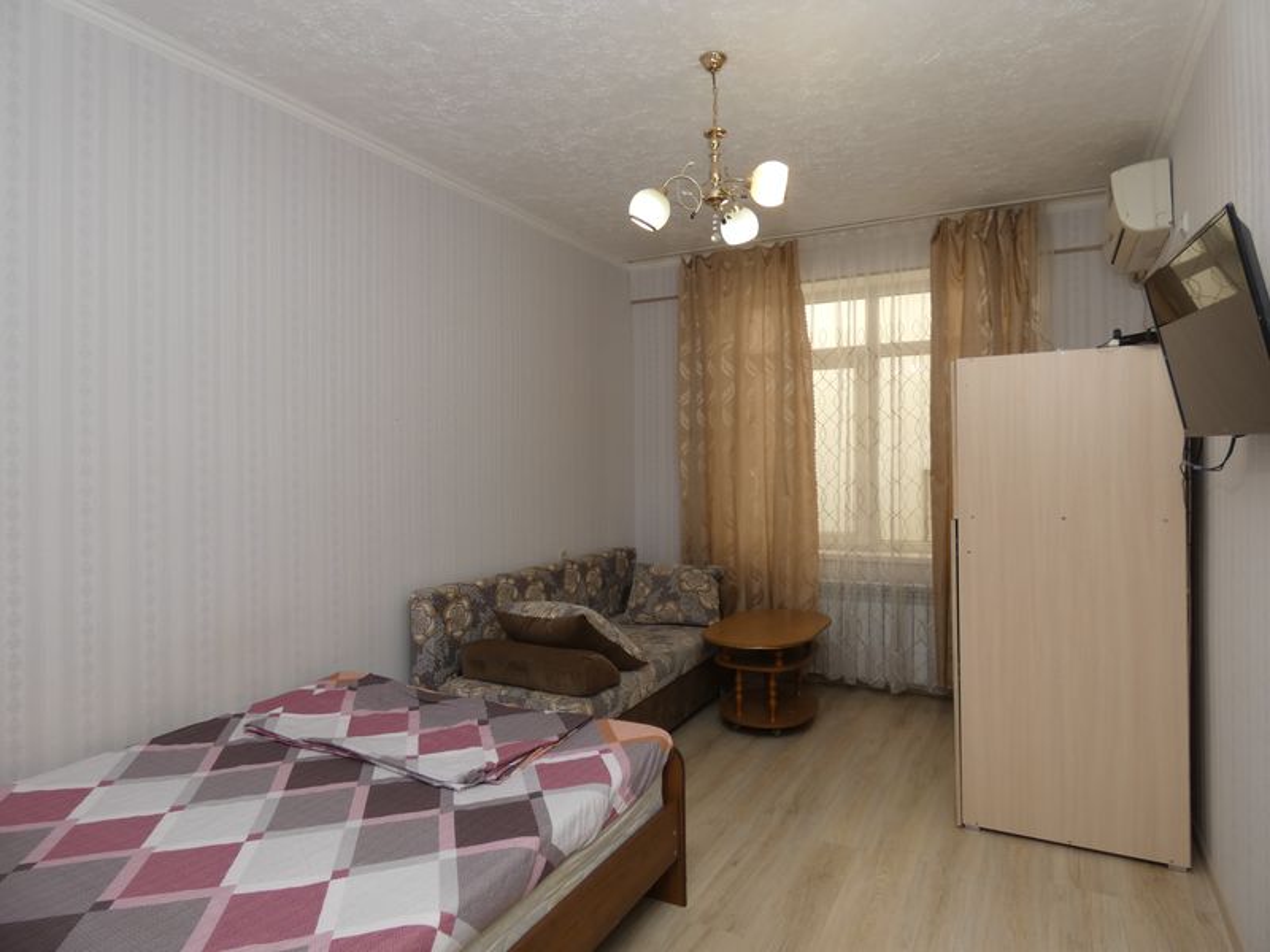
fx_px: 734
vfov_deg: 66.0
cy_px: 476
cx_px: 635
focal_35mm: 20
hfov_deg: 81.7
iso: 80
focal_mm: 3.6
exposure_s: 1/60
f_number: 2.8
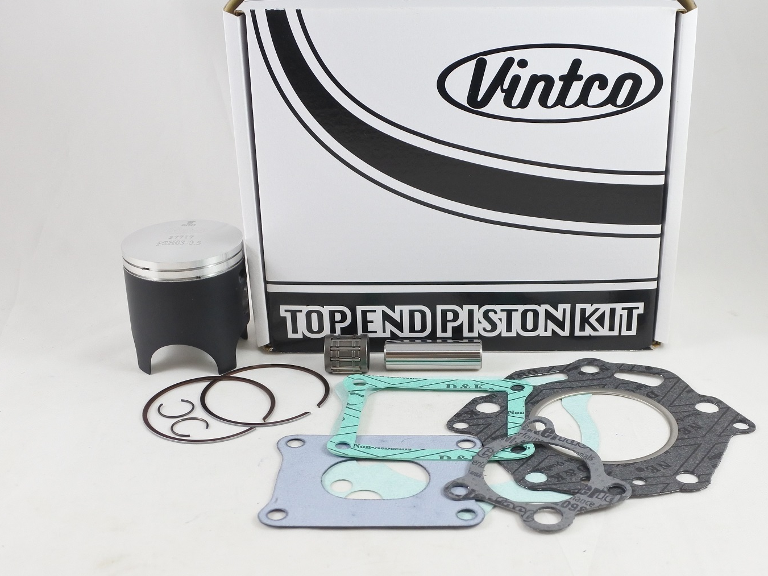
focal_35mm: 38
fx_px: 843
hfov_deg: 49.0
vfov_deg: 37.7
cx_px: 362
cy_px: 275
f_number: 3.8
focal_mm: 12.1
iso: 450
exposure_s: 1/125
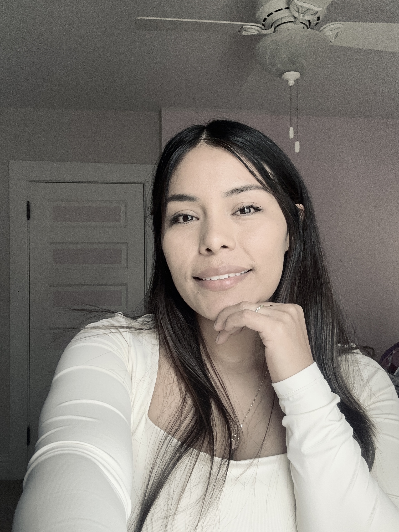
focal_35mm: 30
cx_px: 200
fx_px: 461
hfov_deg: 46.8
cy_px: 266
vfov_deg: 60.0
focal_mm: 2.69
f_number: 1.9
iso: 80
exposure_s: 1/69
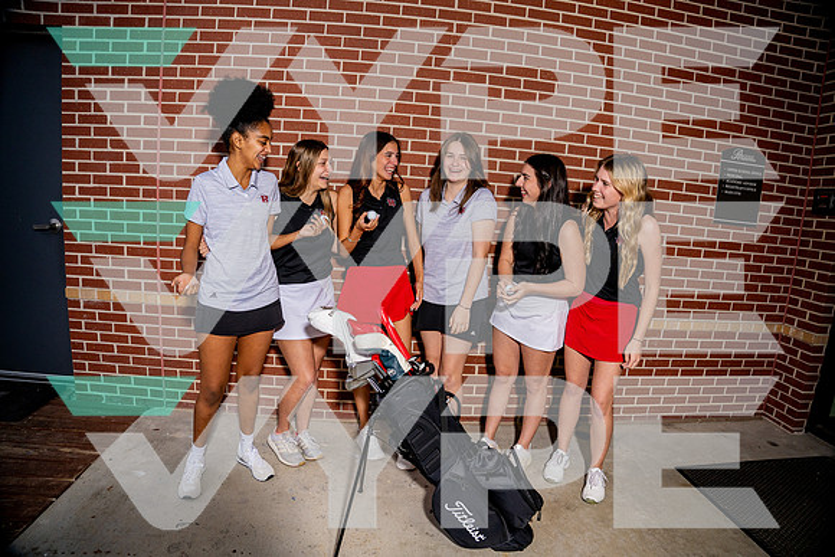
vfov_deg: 62.0
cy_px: 278
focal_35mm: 20
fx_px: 464
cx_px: 418
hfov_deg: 84.0
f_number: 4
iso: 400
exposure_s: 1/200
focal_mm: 20
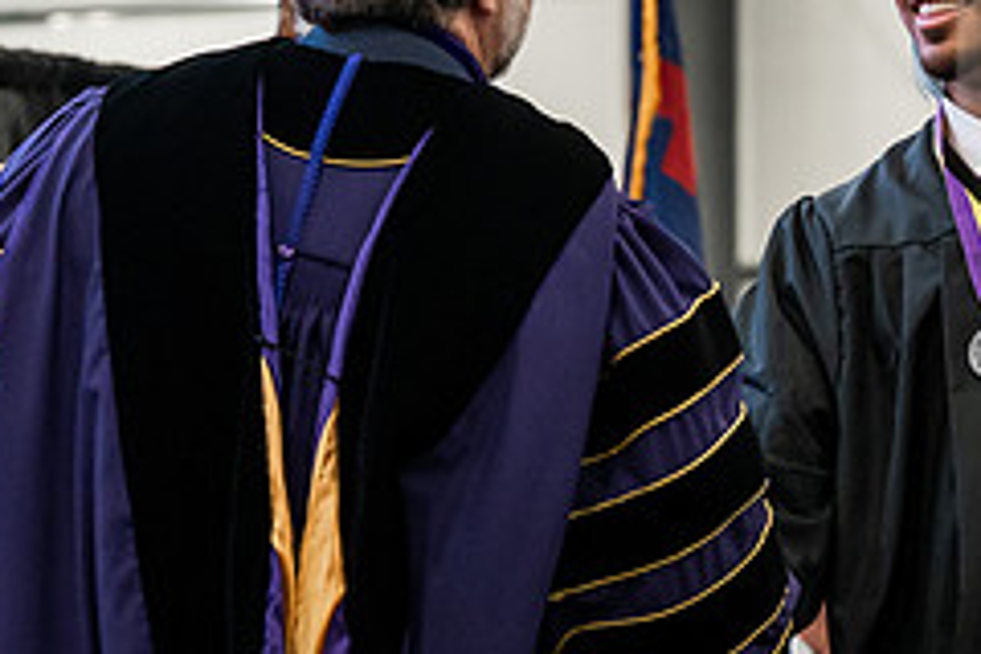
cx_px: 834
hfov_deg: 9.9
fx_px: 5668
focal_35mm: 208
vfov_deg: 6.6
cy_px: 300
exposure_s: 1/200
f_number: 4.5
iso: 4000
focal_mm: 86
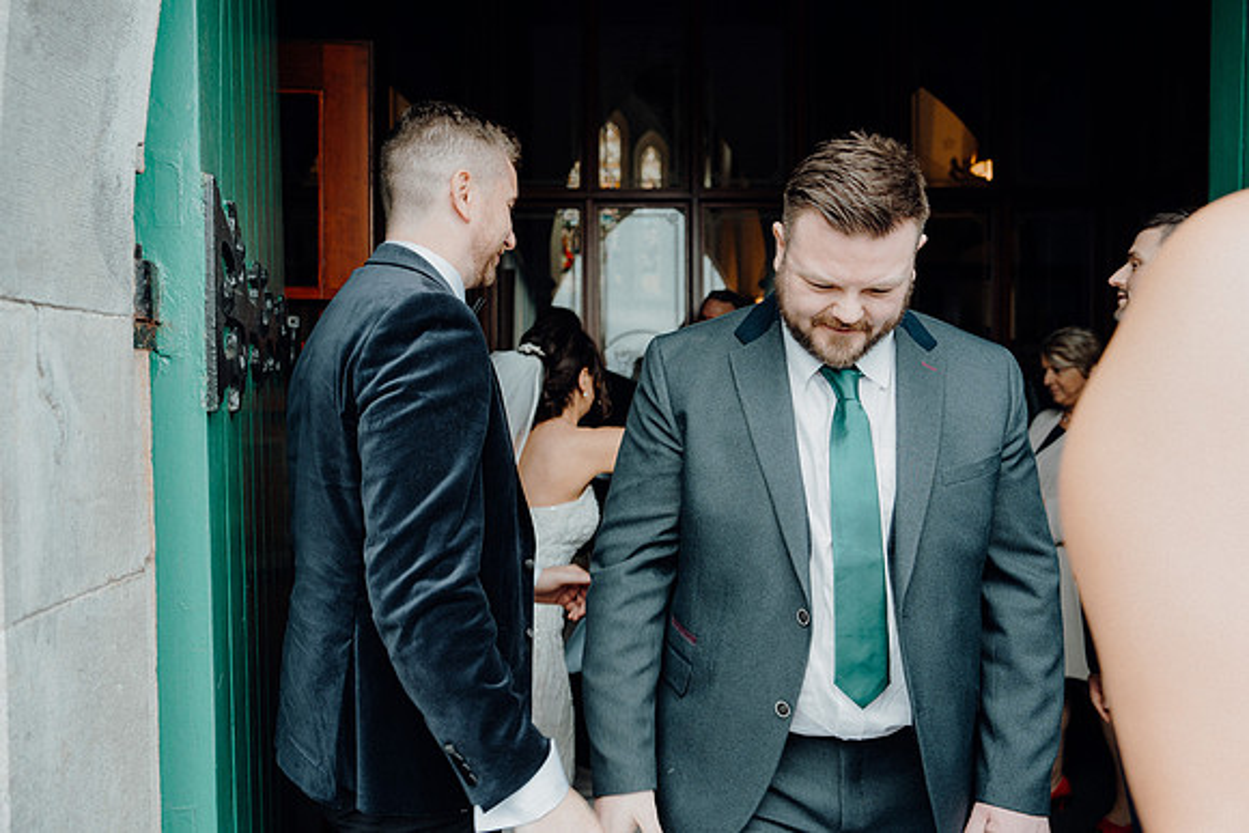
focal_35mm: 27
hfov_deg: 67.4
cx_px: 624
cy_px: 416
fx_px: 937
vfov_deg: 48.0
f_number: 3.5
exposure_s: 1/200
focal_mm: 27
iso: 250
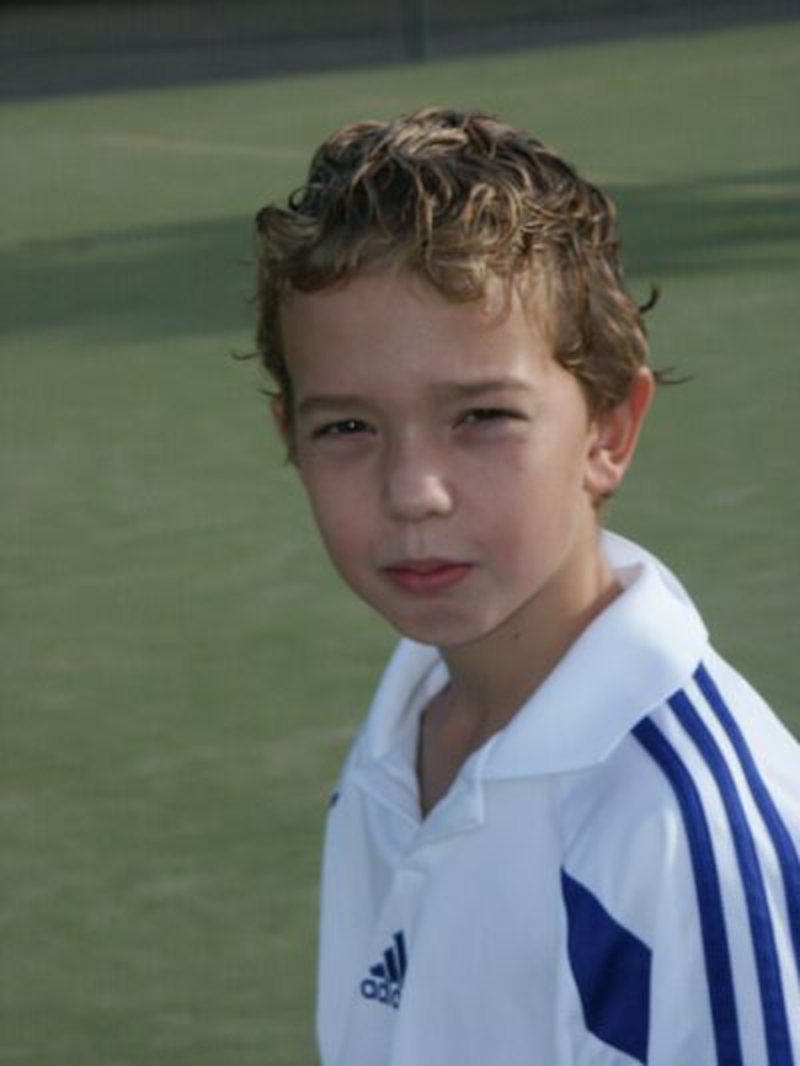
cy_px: 533
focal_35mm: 141
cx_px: 400
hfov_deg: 10.5
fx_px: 4343
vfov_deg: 14.0
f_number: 4.5
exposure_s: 1/2000
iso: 200
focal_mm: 35.64
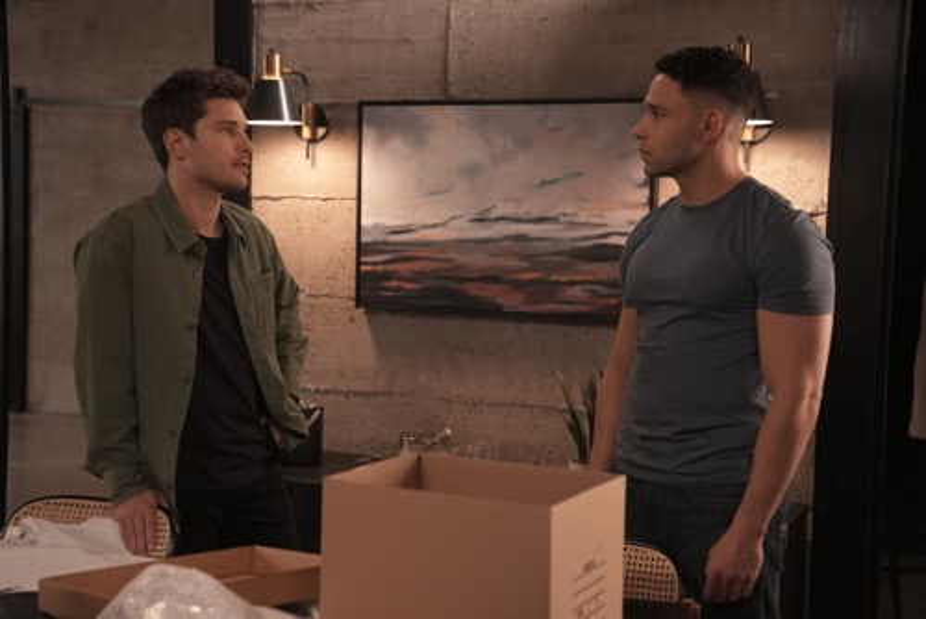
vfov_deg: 26.0
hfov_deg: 38.2
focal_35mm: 52
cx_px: 463
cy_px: 310
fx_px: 1338
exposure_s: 1/80
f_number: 2.8
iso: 6400
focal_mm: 52
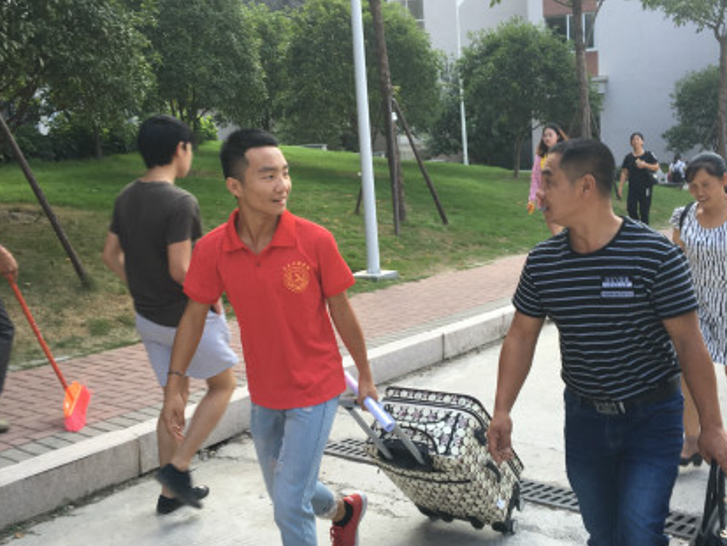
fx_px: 883
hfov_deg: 44.7
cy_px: 283
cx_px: 392
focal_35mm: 42
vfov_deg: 34.4
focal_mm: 4.15
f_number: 2.2
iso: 25
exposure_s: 1/144
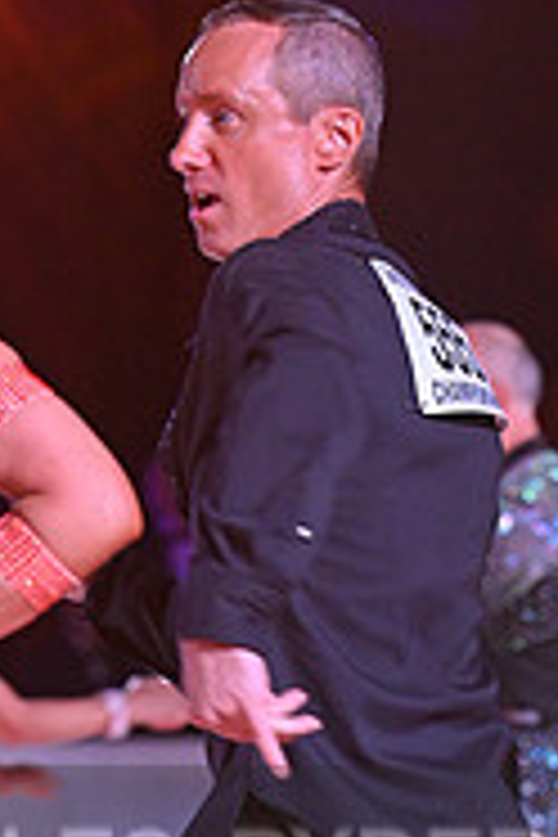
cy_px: 918
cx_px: 2
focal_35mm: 375
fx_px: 8718
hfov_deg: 3.7
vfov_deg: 5.5
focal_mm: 120
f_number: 5
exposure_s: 1/400
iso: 3200
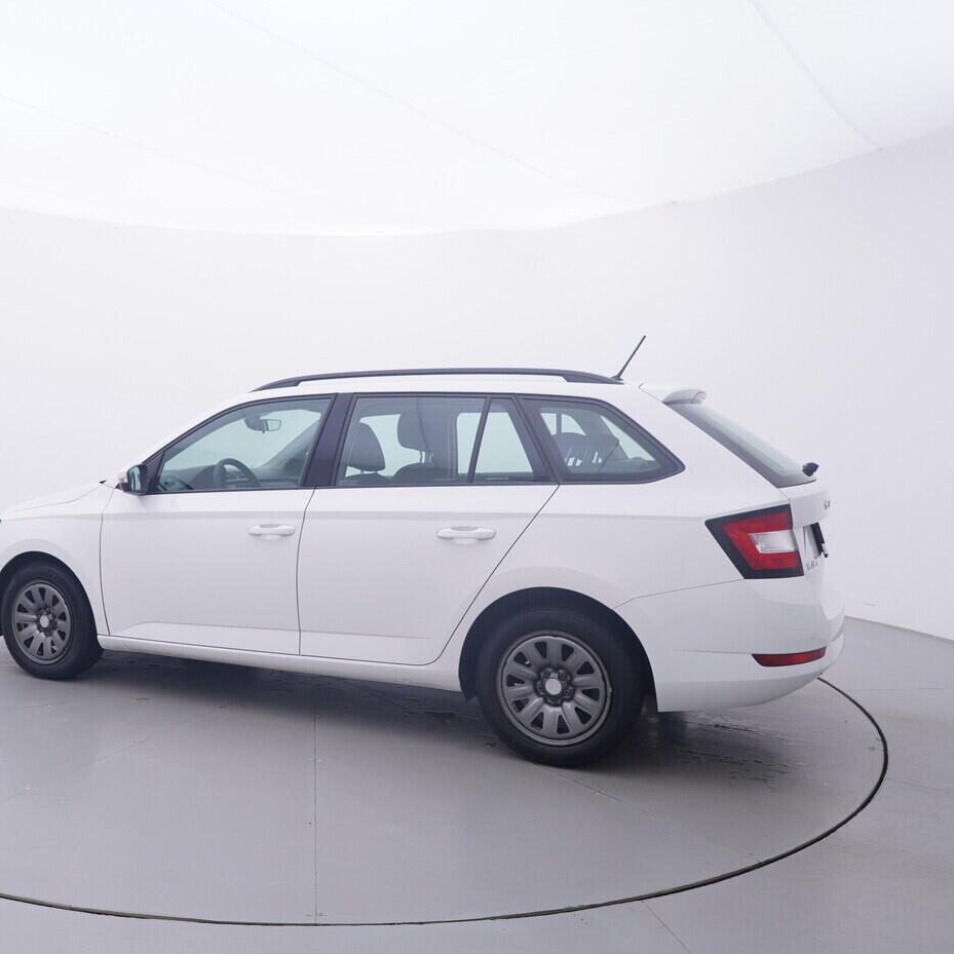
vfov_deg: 54.6
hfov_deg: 53.4
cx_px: 311
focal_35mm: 30
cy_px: 485
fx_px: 925
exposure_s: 1/80
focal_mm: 15
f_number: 5
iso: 200
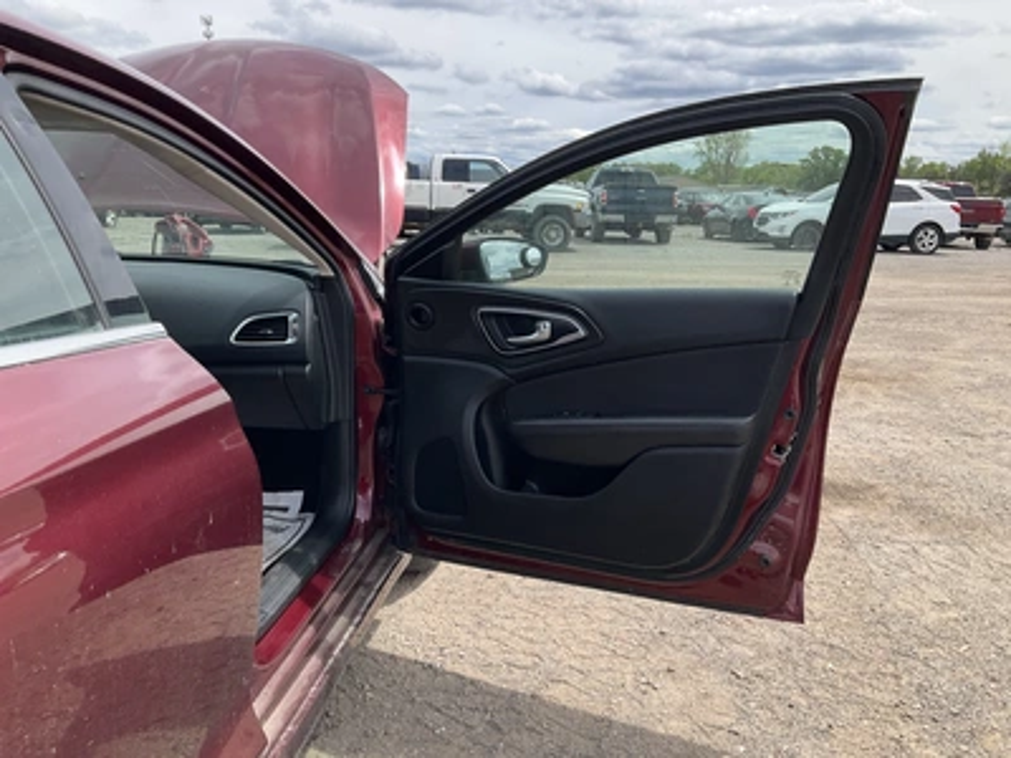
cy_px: 379
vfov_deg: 48.2
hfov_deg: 61.7
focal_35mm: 29
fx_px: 847
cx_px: 506
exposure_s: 1/1035
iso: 25
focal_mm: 3
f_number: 1.8
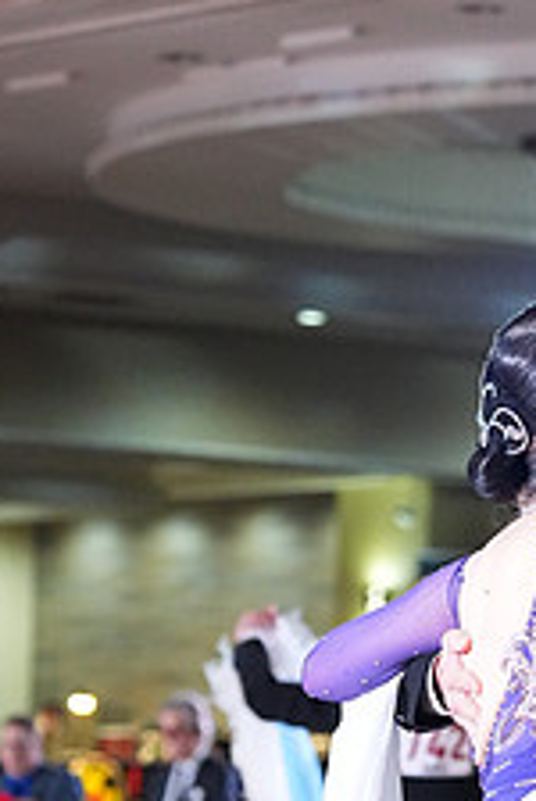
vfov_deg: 8.1
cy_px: 983
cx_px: 638
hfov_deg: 5.5
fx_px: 5588
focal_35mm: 251
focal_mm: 97
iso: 6400
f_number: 4
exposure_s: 1/400
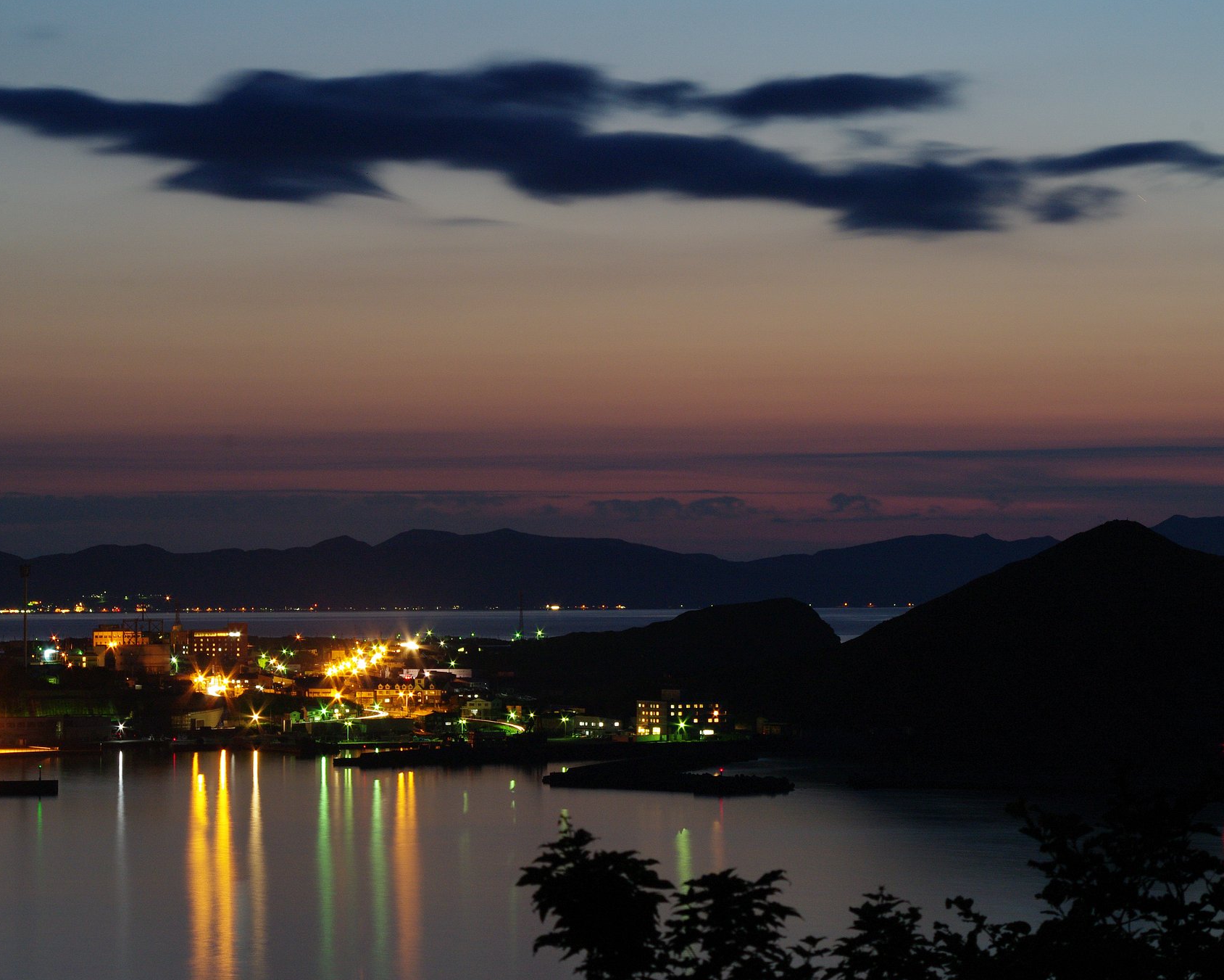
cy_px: 491
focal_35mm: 133
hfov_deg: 14.5
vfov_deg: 11.6
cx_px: 725
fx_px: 4818
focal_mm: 77.5
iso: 200
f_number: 13
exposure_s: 30
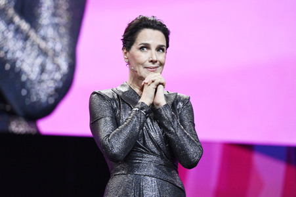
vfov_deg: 6.9
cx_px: 148
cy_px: 98
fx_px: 1643
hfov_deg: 10.3
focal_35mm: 200
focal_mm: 200
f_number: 4
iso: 5000
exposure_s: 1/250
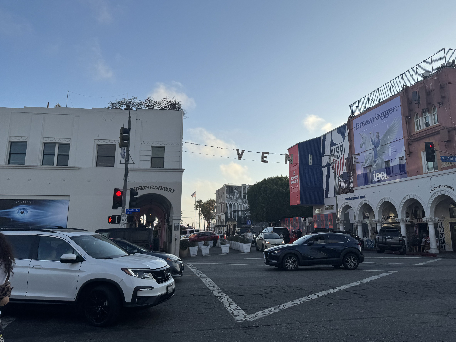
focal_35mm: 29
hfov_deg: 61.5
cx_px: 254
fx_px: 382
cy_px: 139
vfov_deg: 48.0
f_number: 1.78
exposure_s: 1/3802
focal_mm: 6.76
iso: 80
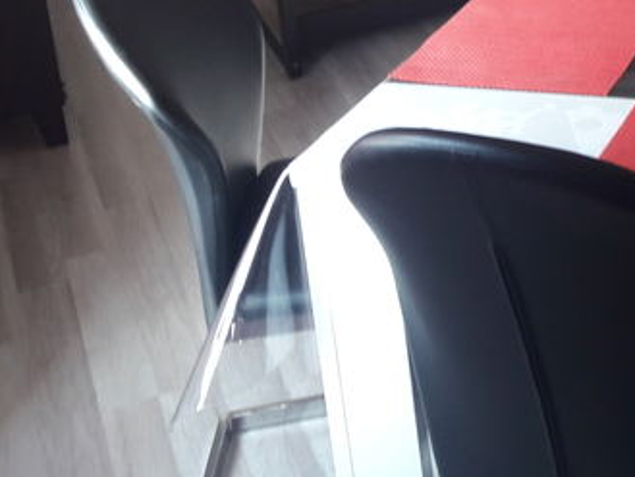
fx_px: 1560
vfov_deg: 16.1
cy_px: -218
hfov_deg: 22.0
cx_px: 672
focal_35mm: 85
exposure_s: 1/50
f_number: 1.9
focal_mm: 3.7
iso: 50
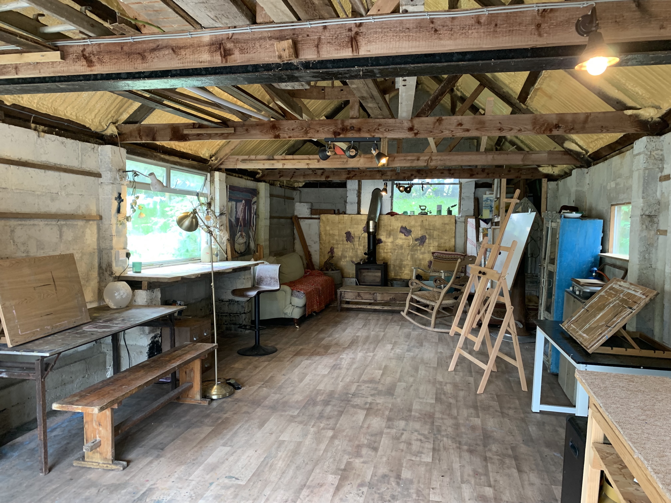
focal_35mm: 26
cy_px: 252
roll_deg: -0.5
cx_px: 336
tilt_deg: -2.8
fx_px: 504
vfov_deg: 53.1
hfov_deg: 67.3
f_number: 1.8
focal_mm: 4.25
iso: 160
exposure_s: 1/60
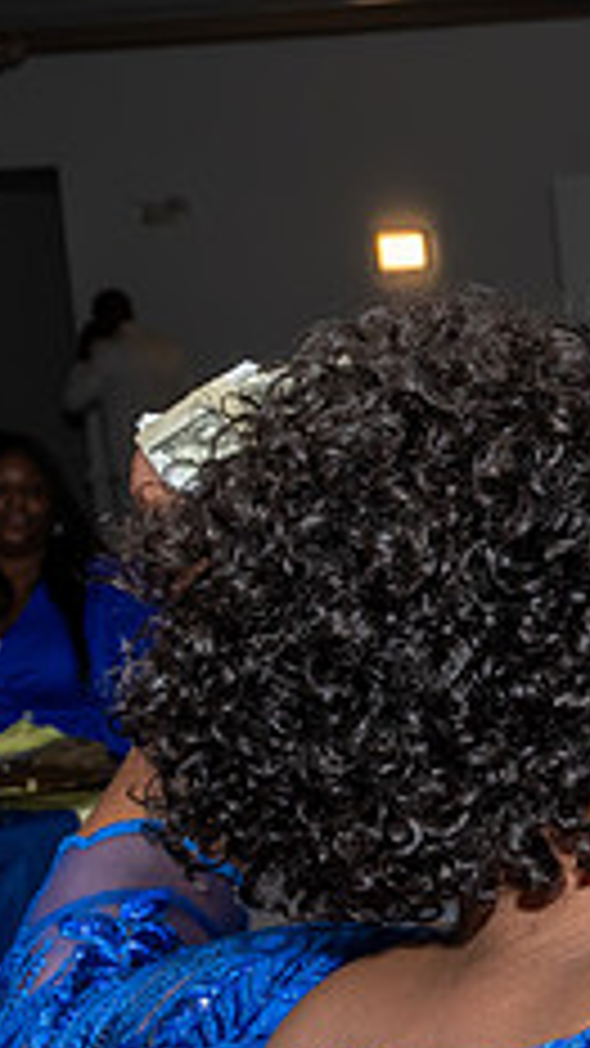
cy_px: 676
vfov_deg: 20.9
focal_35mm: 102
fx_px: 2838
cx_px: 1479
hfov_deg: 10.1
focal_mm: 19
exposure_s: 1/250
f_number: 6.3
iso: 500
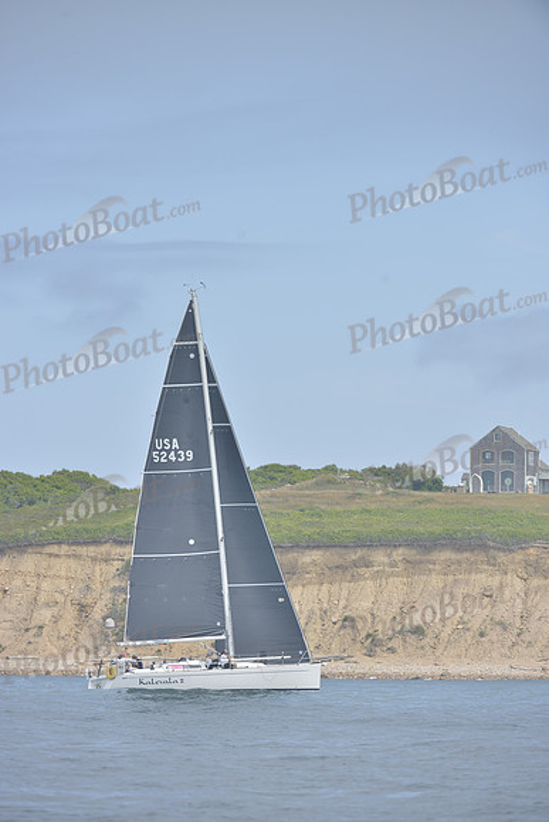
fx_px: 5943
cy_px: 411
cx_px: 274
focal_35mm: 260
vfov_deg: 7.9
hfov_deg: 5.3
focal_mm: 260
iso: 280
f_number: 7.1
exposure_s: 1/1000
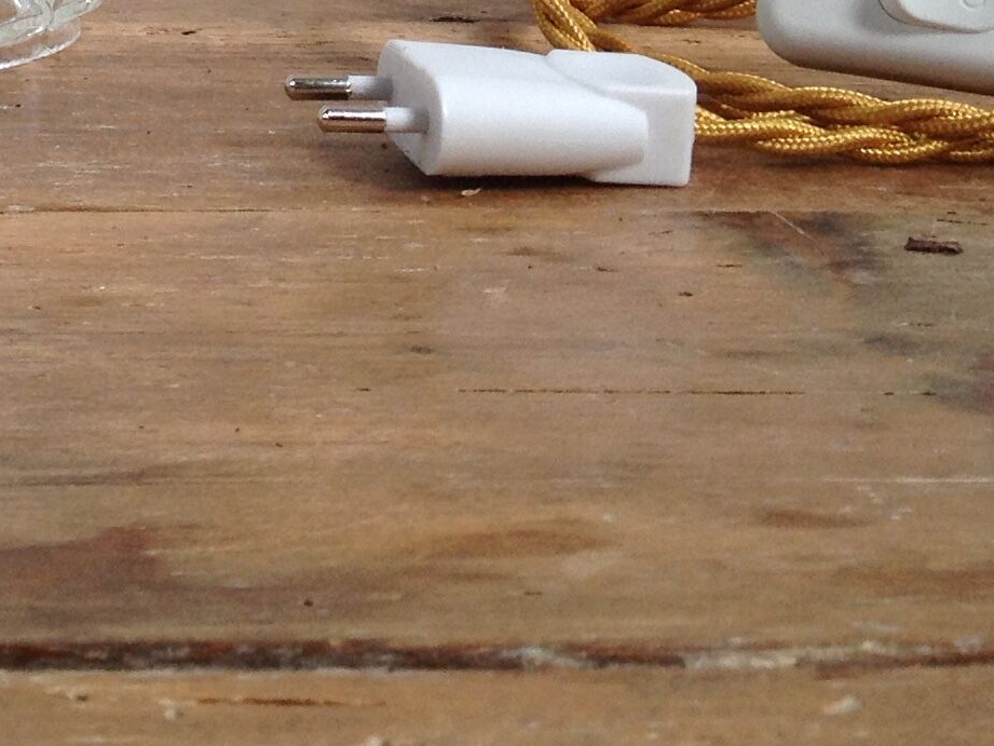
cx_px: -53
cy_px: -555
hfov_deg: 15.5
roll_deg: -2.1
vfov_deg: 11.2
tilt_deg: -2.3
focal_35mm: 124
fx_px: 3561
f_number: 2.4
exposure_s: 1/40
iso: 50
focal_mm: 4.28
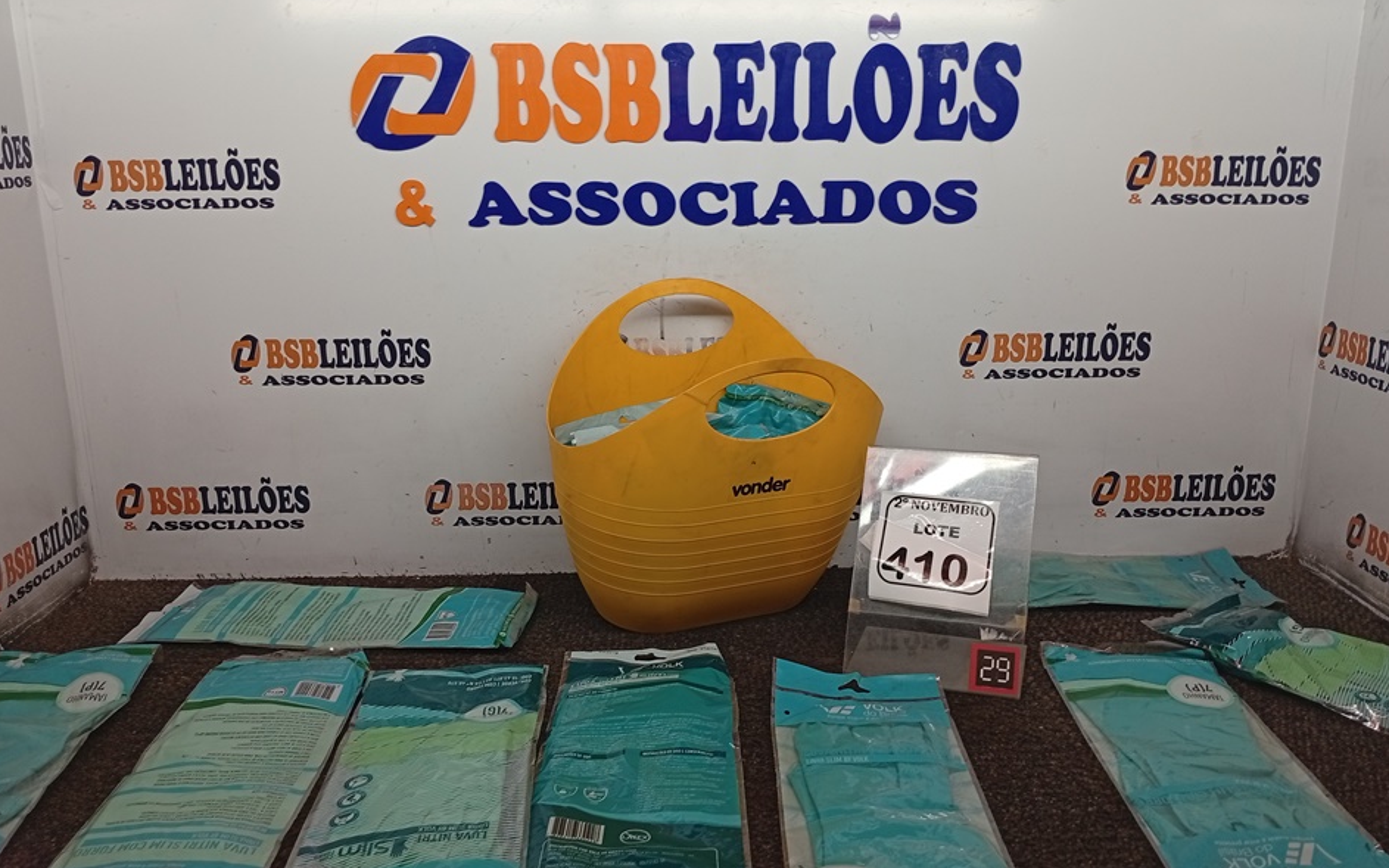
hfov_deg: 61.2
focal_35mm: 31
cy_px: 491
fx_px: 1173
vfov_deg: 40.5
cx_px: 697
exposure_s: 1/40
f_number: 1.8
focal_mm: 3.98
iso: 182
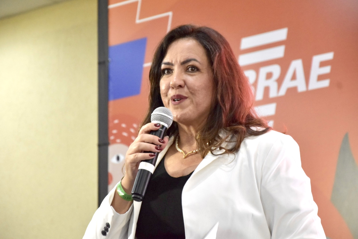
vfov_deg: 8.7
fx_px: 1566
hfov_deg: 13.0
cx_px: 179
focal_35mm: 158
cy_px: 120
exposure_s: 1/125
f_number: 5.6
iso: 2200
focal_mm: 105
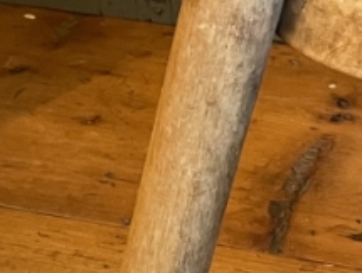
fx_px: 1529
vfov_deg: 10.1
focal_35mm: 146
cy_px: 14
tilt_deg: -31.5
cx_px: 560
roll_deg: -0.1
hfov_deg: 12.7
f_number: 1.6
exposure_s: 1/33
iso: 500
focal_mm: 4.2
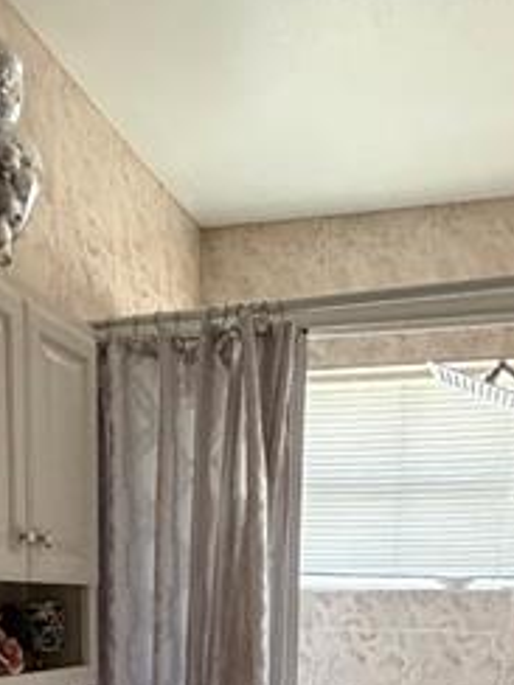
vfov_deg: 35.3
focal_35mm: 44
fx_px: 871
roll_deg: -1.6
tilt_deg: -12.1
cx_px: 244
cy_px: 792
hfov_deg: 32.9
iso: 800
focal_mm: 2.22
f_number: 2.2
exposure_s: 1/60
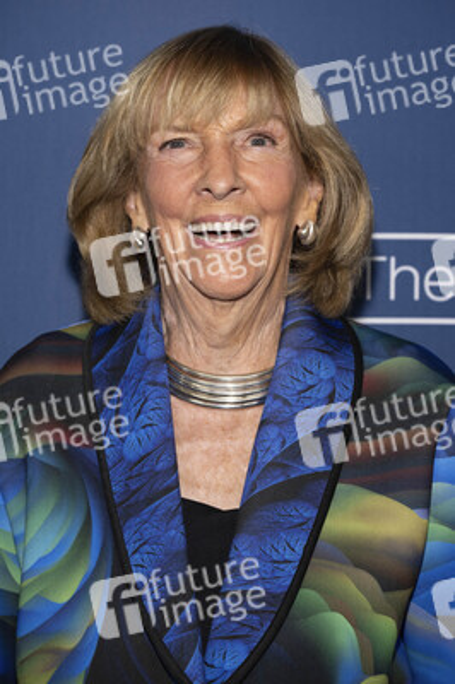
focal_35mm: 88
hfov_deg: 15.5
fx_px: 1671
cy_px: 342
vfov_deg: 23.1
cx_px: 228
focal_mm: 88
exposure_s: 1/200
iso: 800
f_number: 5.6
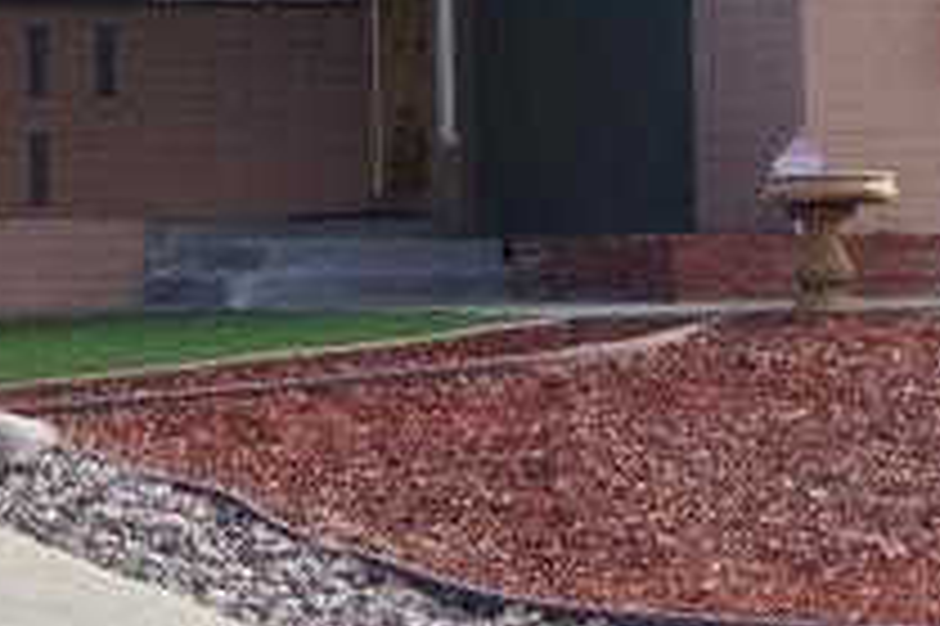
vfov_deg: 7.8
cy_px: 38
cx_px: 288
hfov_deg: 11.7
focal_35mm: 176
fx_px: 4592
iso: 100
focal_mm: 24
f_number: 13
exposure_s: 1/80
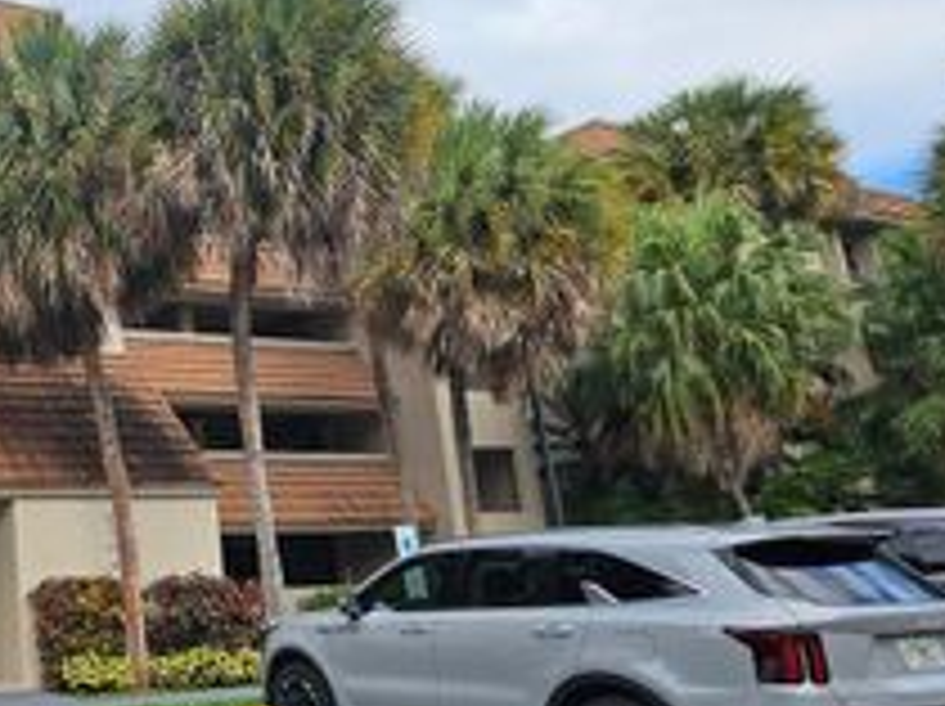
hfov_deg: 45.9
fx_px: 845
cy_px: 398
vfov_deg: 45.3
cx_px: -58
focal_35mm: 31
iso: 50
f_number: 2.2
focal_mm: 2.2
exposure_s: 1/1476
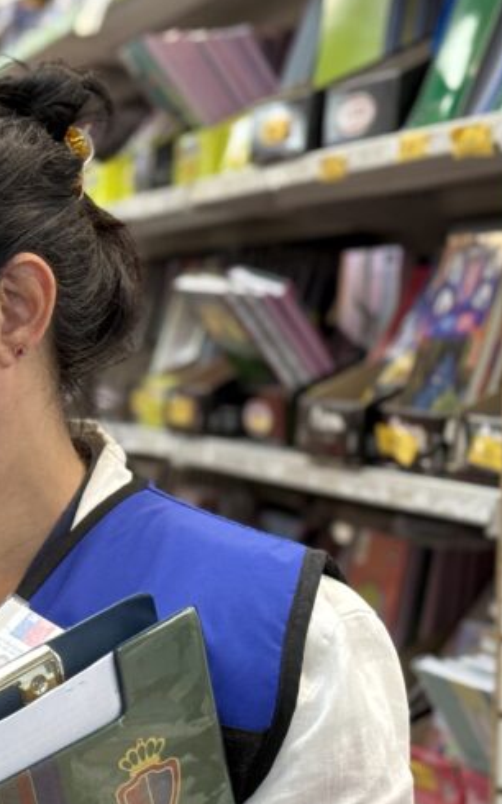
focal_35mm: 111
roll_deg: -1.3
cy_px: 542
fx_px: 2431
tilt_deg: -5.3
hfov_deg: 11.4
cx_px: -208
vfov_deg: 18.7
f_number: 1.78
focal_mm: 6.76
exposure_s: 1/50
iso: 80
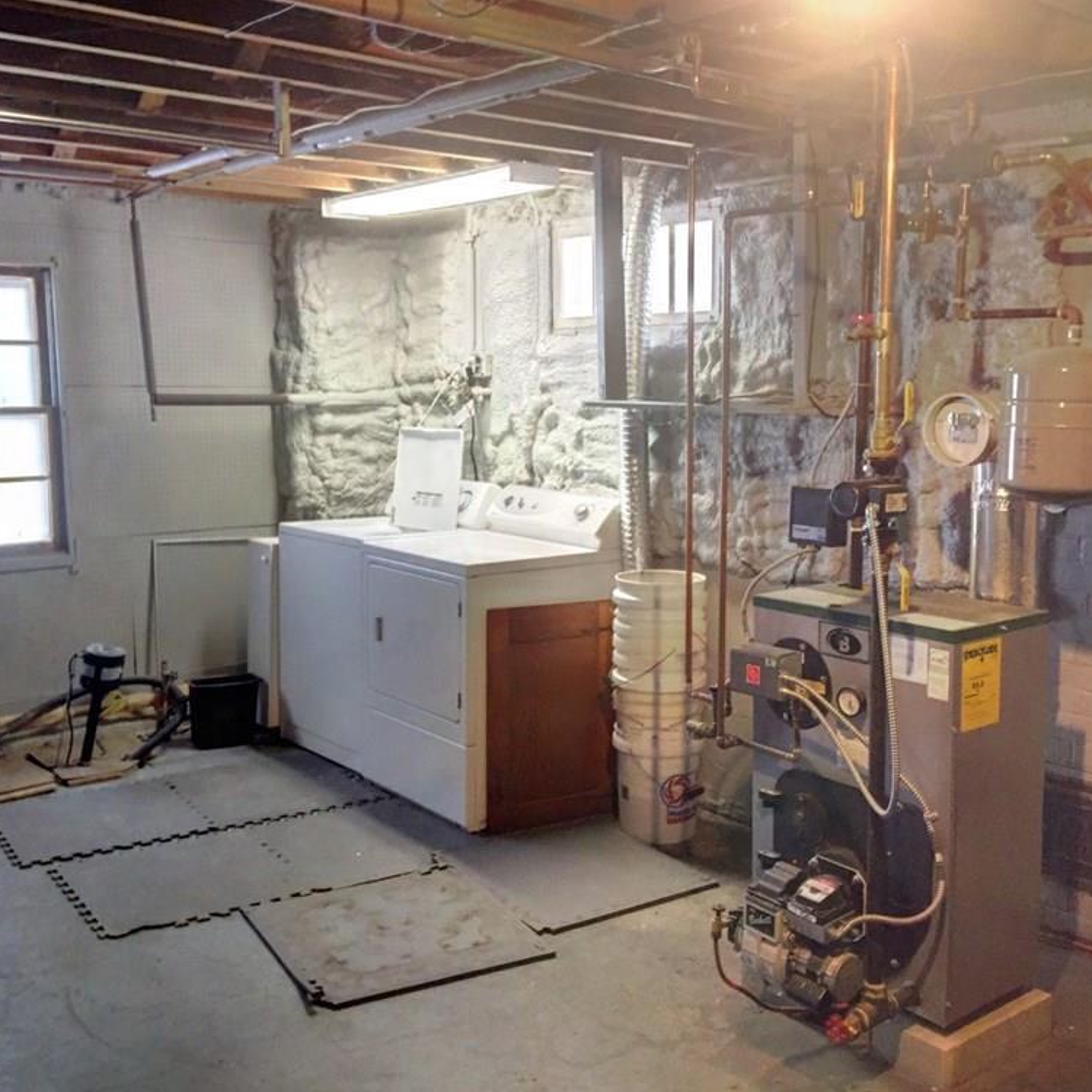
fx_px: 1249
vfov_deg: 47.2
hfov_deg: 47.2
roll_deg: +0.7
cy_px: 536
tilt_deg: -6.9
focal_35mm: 35
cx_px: 574
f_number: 2.2
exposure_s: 1/30
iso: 250
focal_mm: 4.15
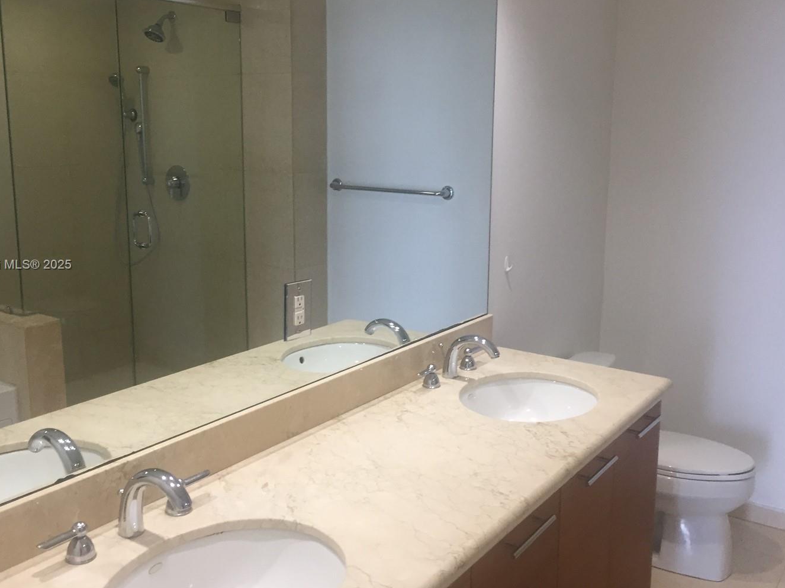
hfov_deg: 52.6
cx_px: 356
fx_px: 794
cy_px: 266
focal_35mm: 35
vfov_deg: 40.6
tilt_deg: -9.2
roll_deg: -0.4
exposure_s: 1/30
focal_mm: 4.15
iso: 40
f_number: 2.2
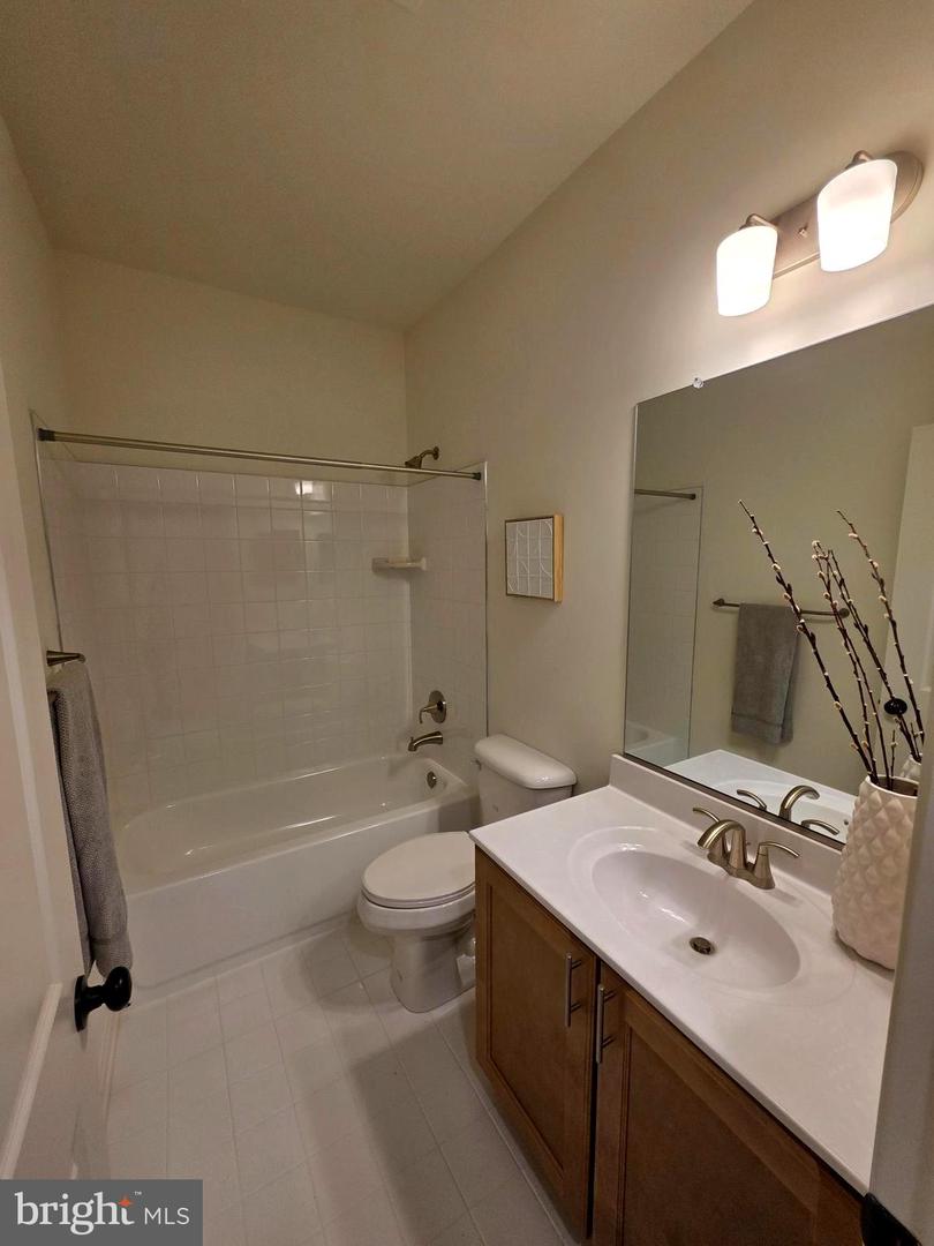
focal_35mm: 13
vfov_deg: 106.2
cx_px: 467
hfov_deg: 89.9
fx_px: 468
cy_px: 623
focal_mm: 2.2
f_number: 1.9
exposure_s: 1/120
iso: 80
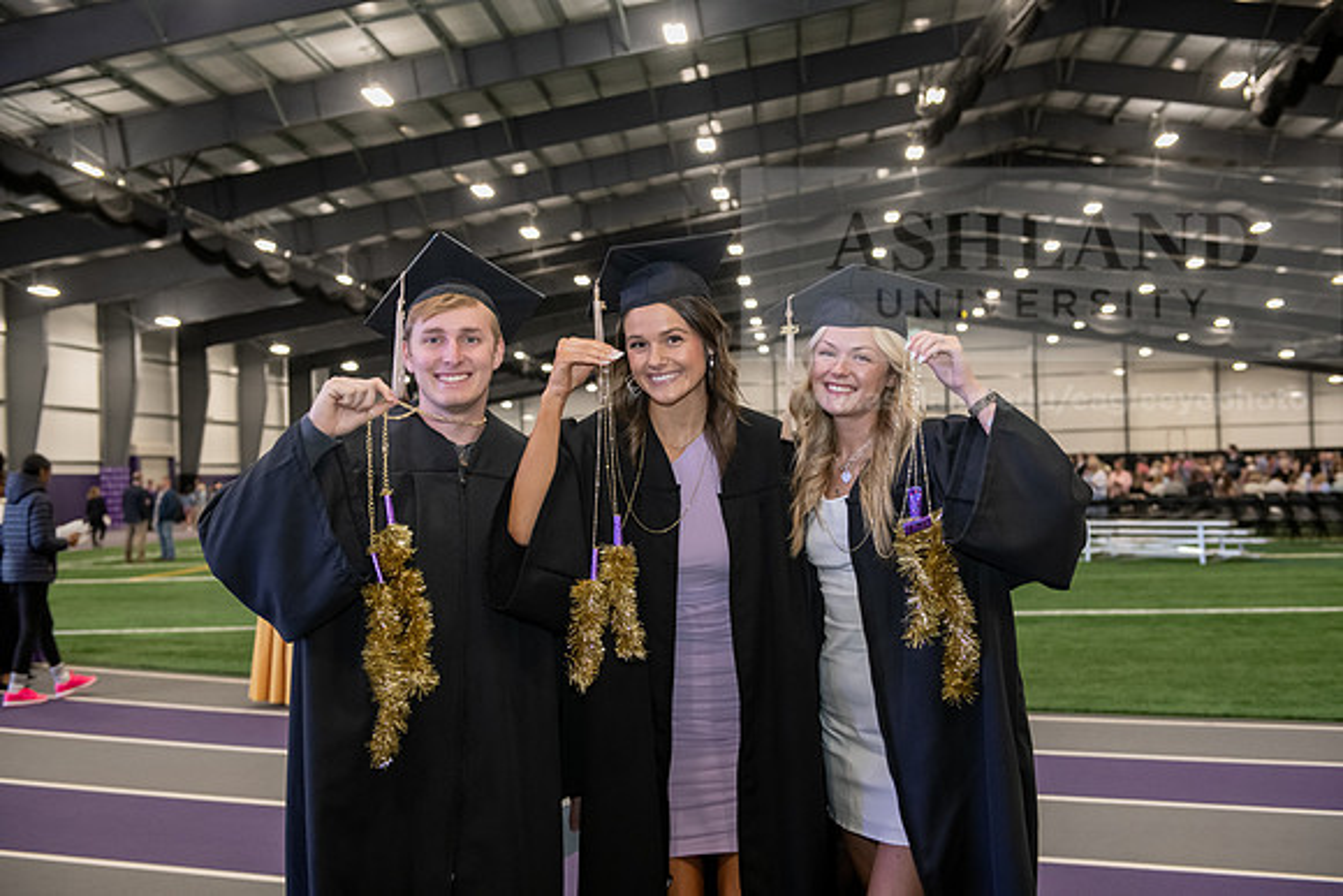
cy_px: 448
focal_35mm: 42
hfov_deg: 46.4
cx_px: 672
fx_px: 1567
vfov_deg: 31.9
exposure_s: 1/160
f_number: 4
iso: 2500
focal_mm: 42
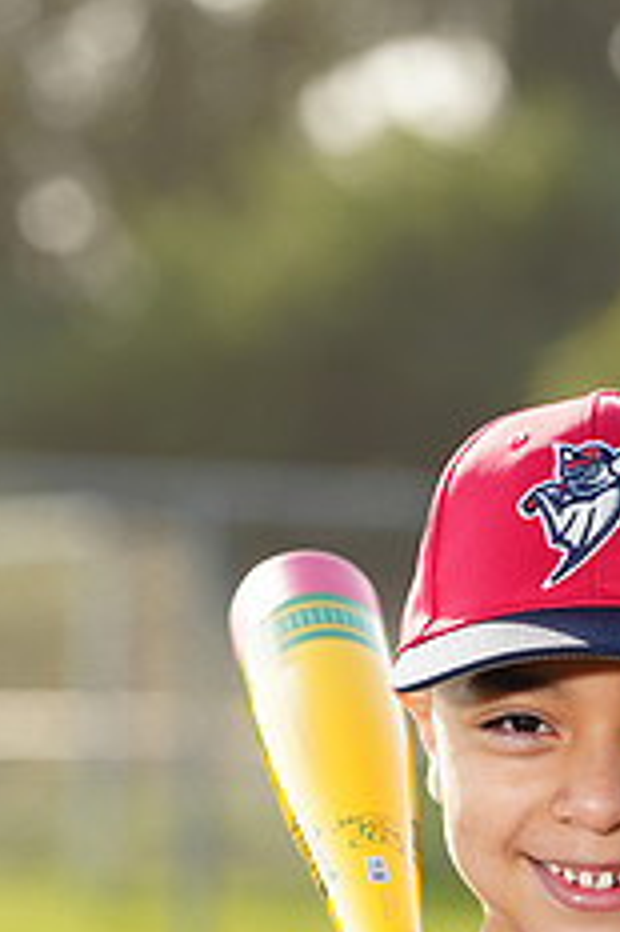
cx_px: 550
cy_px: 1084
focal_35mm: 374
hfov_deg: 3.7
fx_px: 9675
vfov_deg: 5.5
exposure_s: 1/250
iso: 100
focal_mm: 150
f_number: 5
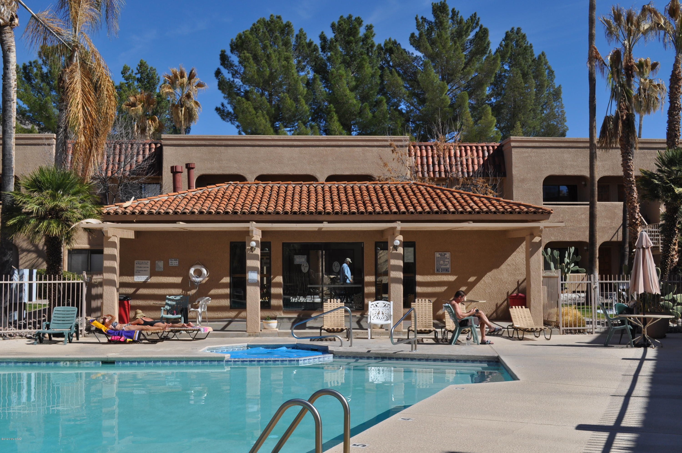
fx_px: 795
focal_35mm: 42
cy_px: 226
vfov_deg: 31.8
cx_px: 341
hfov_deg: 46.5
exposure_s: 1/400
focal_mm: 28
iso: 200
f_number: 10
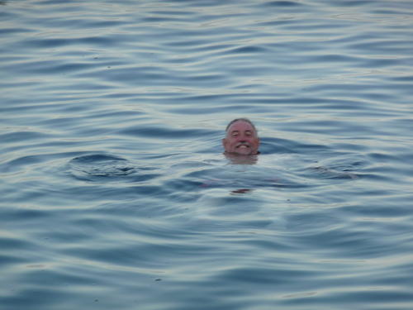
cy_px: 155
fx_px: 3054
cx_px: 206
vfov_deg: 5.8
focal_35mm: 256
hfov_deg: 7.7
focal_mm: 44
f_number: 4.9
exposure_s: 1/200
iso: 100
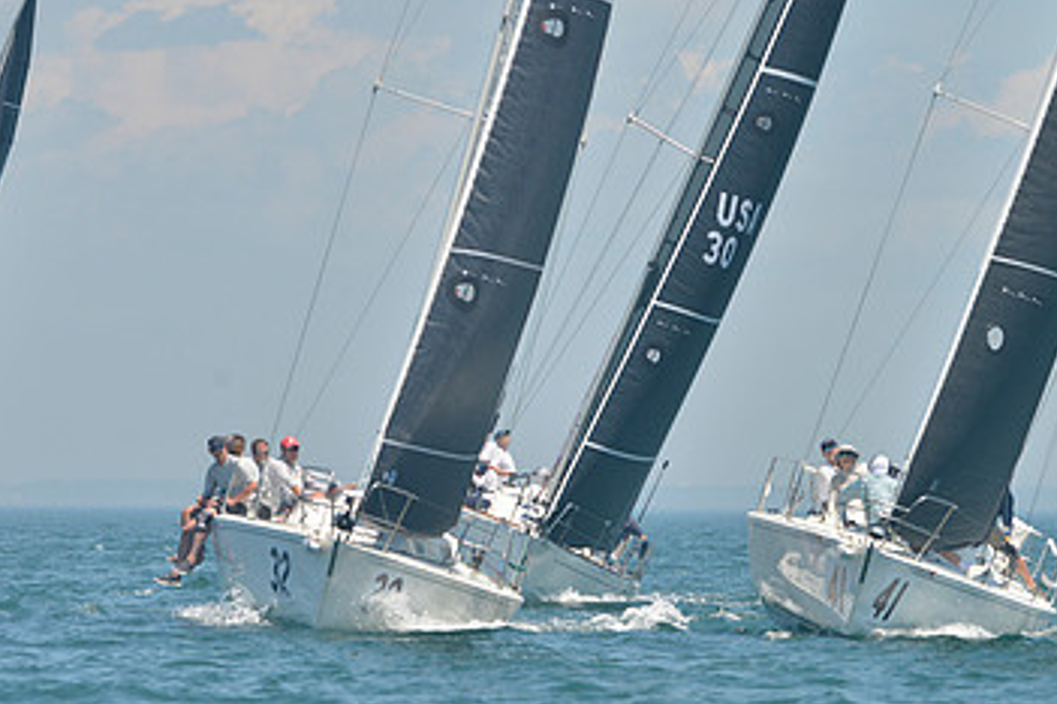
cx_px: 629
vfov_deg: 3.1
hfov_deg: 4.6
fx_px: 13094
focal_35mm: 446
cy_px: 266
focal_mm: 270
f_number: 7.1
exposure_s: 1/1000
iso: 280
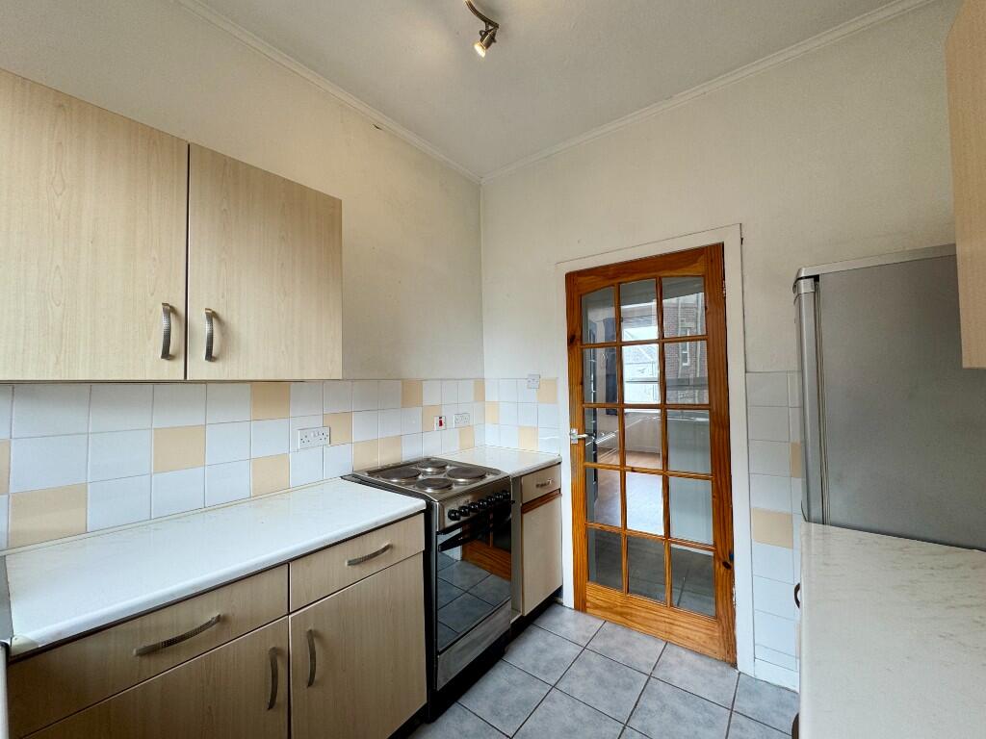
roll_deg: +0.4
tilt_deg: +0.5
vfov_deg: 85.7
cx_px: 493
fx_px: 399
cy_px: 370
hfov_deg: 102.1
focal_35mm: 14
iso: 64
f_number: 2.2
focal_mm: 2.22
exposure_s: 1/100
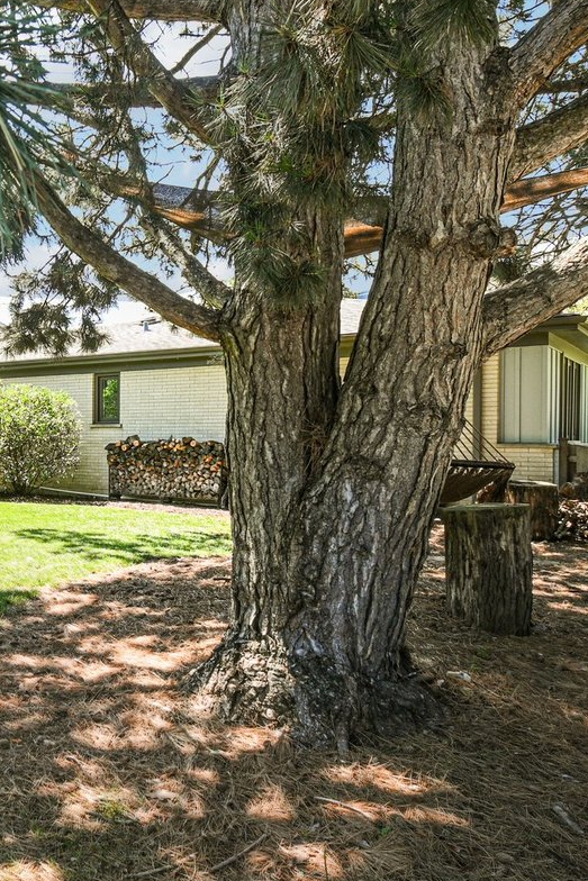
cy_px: 451
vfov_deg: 60.3
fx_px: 759
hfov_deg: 38.8
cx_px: 38
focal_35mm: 31
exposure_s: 1/40
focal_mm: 10
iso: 100
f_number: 8
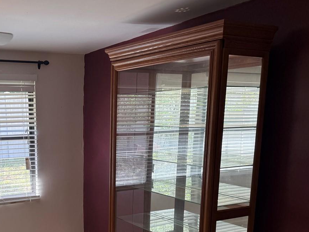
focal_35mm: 44
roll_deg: +0.1
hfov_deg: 41.4
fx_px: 393
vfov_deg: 31.8
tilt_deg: -12.5
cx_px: 70
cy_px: 193
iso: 80
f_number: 1.78
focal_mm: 6.76
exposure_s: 1/202
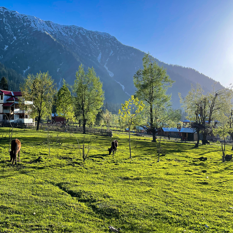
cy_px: 108
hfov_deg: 43.9
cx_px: 66
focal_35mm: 37
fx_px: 282
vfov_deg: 44.9
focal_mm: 4.2
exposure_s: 1/1887
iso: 32
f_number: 1.6
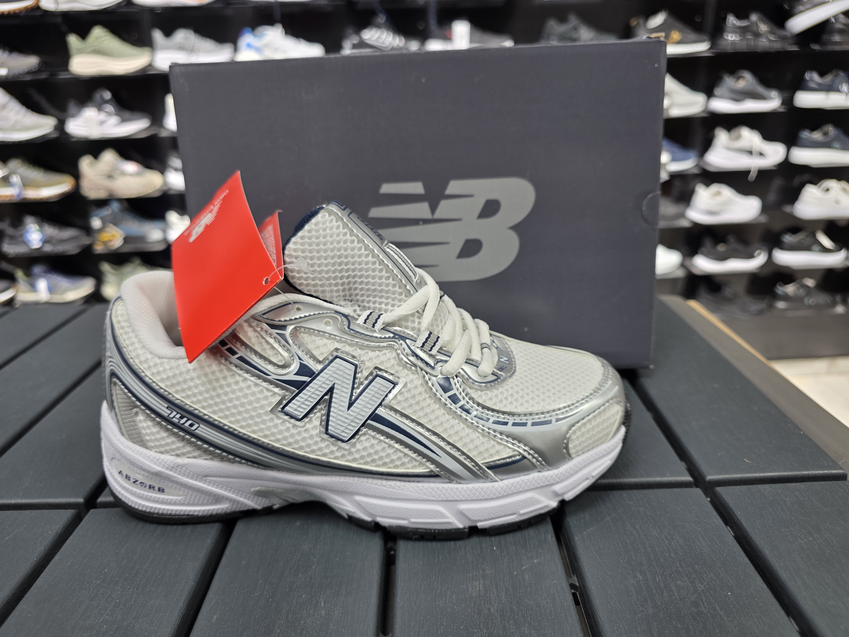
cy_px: 318
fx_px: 564
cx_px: 424
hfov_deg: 73.9
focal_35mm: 23
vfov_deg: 58.9
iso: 100
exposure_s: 1/66
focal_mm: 6.3
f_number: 1.7
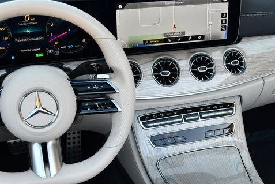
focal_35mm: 59
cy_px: 95
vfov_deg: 23.0
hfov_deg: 33.8
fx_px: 451
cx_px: 166
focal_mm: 22
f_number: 4
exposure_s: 1/250
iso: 400
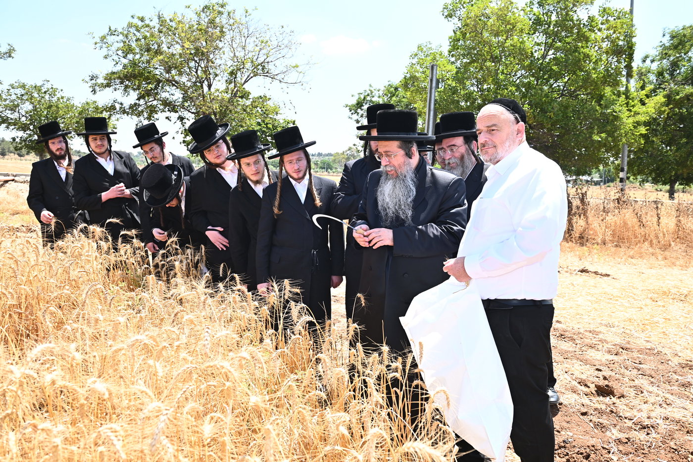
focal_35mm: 29
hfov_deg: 63.7
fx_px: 558
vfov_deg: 45.0
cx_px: 346
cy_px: 231
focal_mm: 29
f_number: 6.3
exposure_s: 1/200
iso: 160
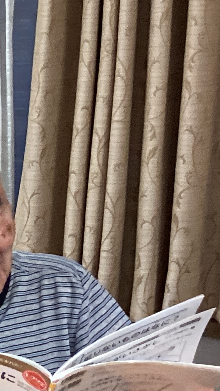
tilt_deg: -13.8
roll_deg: +3.2
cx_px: -353
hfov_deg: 9.5
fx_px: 1140
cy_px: 331
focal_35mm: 110
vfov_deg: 19.2
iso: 250
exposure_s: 1/60
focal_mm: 3.3
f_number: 2.4
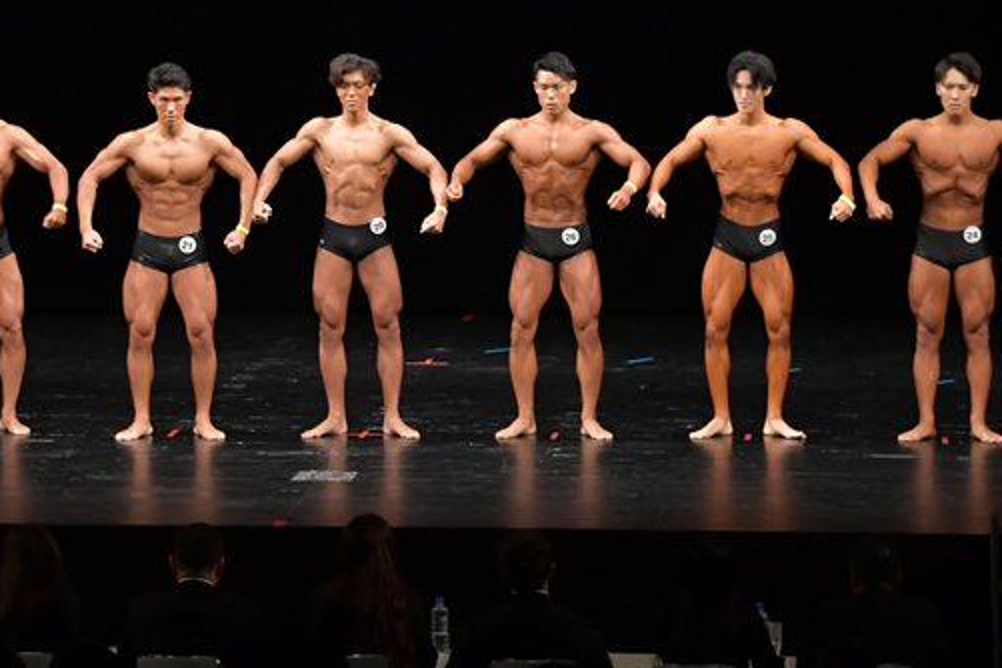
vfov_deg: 7.6
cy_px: 214
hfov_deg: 11.4
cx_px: 419
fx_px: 5037
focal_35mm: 181
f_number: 5.6
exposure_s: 1/400
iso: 3200
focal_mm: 78
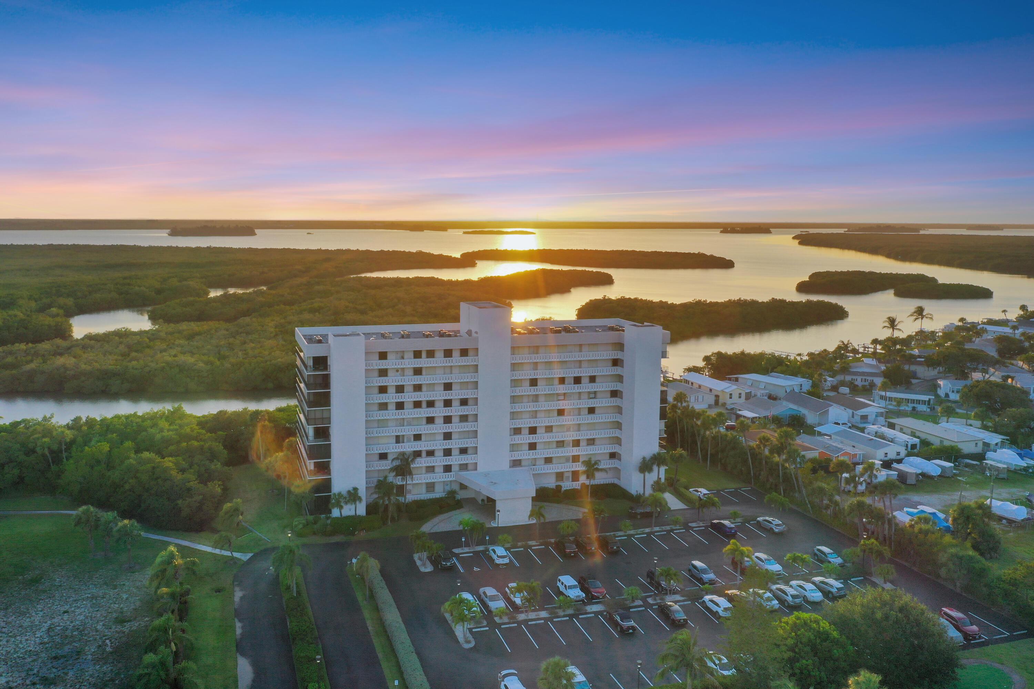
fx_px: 804
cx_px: 517
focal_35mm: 28
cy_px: 344
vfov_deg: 46.4
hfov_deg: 65.5
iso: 100
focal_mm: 10.26
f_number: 8
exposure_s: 1/160
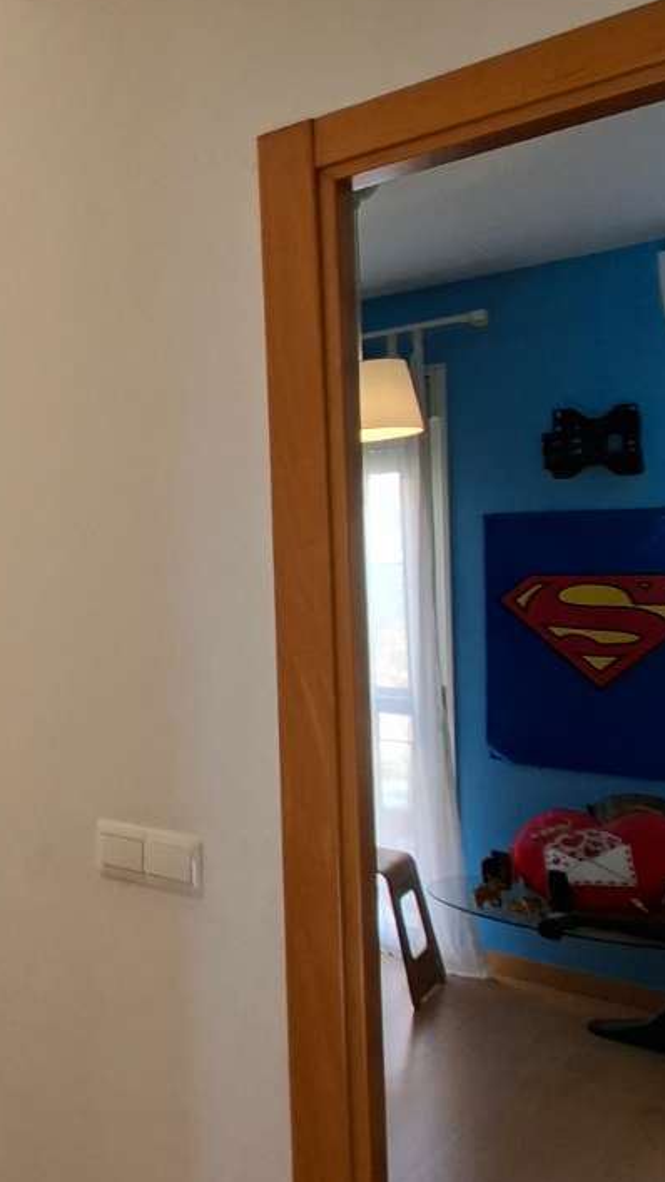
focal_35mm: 30
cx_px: -398
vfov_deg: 64.3
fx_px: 941
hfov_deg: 25.6
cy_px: 567
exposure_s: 1/60
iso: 40
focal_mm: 1.74
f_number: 2.2
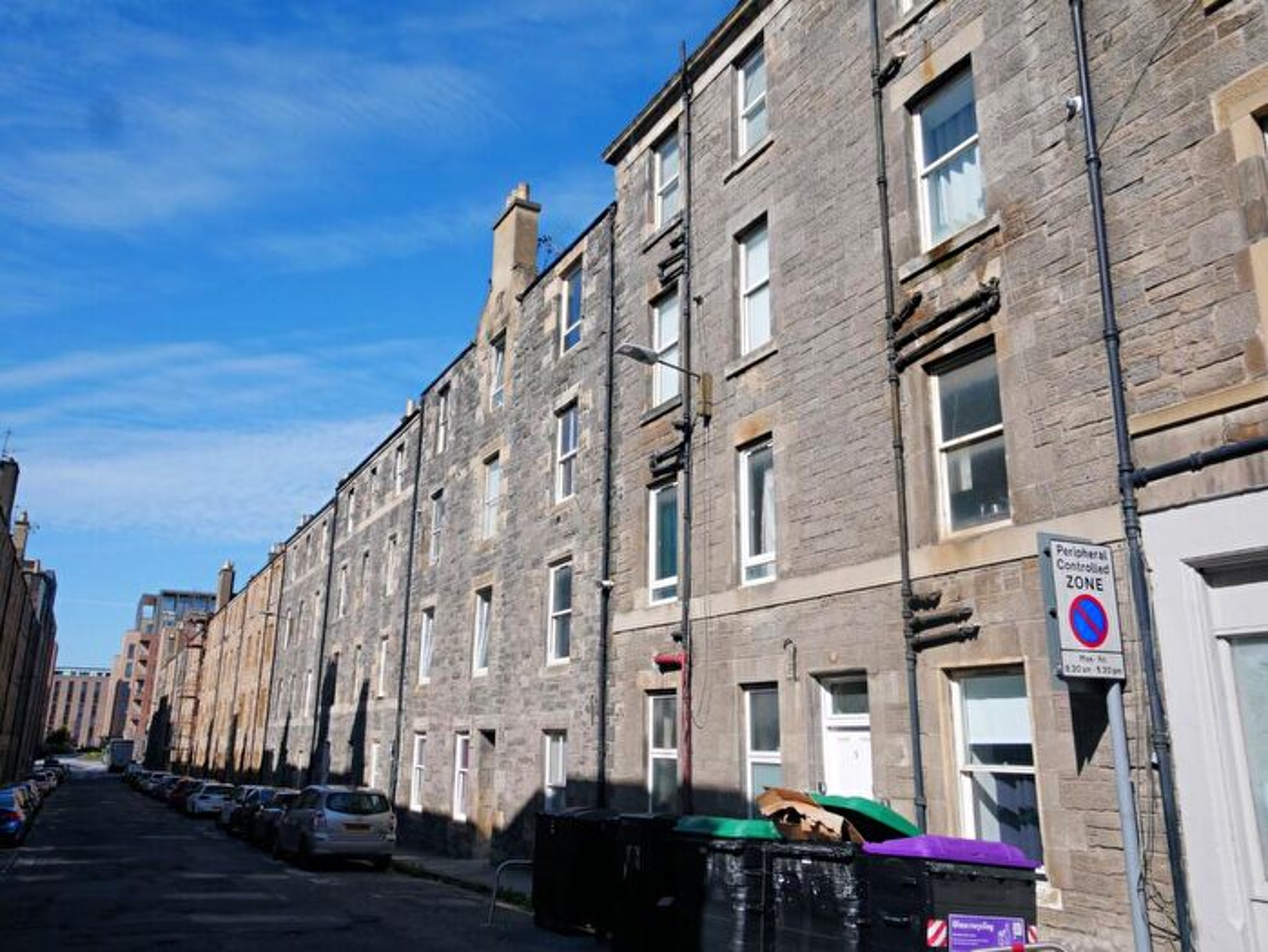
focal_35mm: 28
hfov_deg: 63.4
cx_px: 634
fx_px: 1026
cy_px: 476
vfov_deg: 49.8
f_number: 8
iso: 200
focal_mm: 14
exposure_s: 1/400
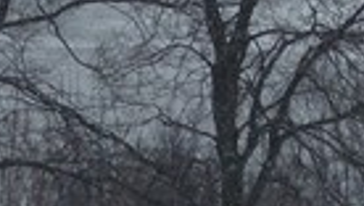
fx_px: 6803
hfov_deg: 3.1
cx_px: 638
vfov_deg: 1.7
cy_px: -139
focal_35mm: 704
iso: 100
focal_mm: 17.9
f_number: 4
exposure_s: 1/1300
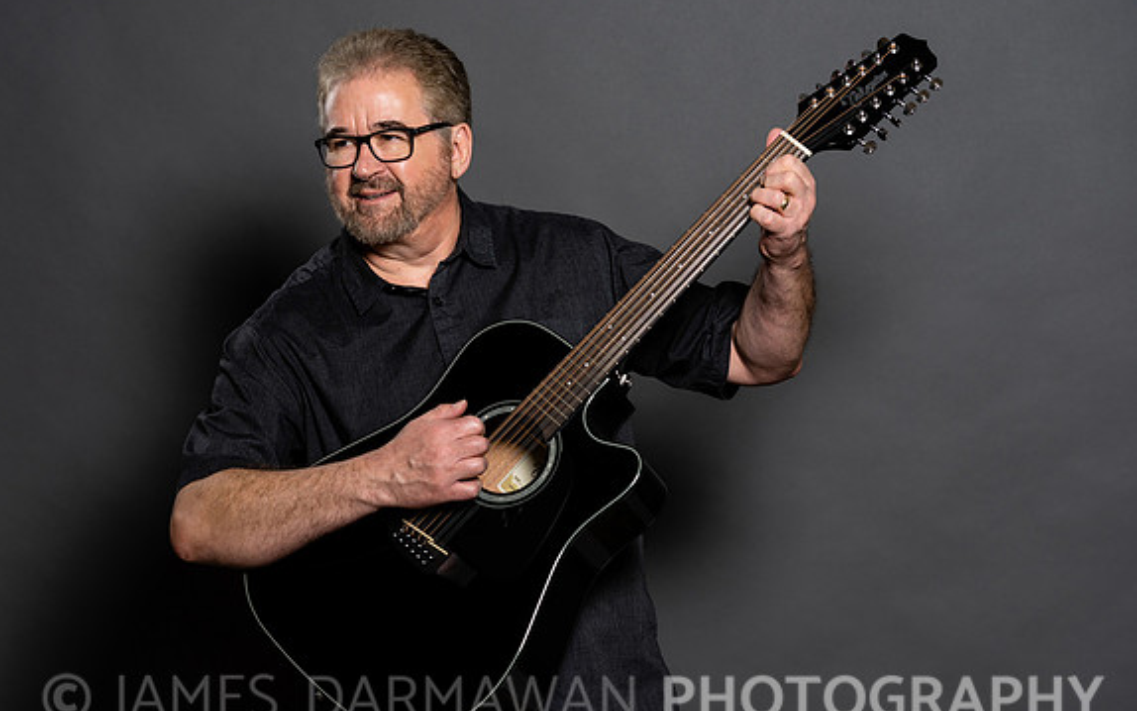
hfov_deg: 19.1
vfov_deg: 12.0
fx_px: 3378
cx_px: 514
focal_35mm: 109
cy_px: 384
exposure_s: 1/250
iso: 100
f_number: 5
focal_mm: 95
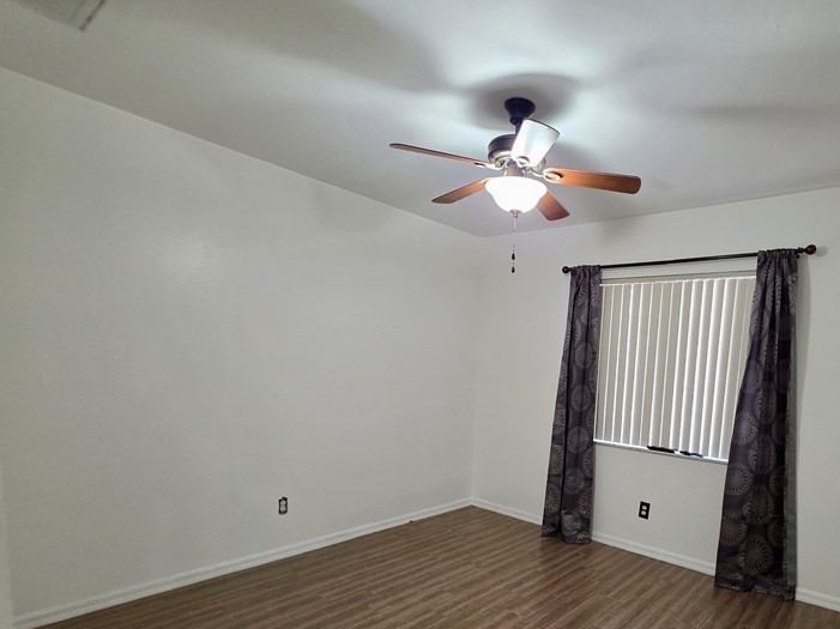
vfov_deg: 66.5
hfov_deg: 82.0
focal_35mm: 19
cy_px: 428
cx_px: 556
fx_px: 461
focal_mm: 2.2
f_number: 1.9
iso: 500
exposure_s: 1/60
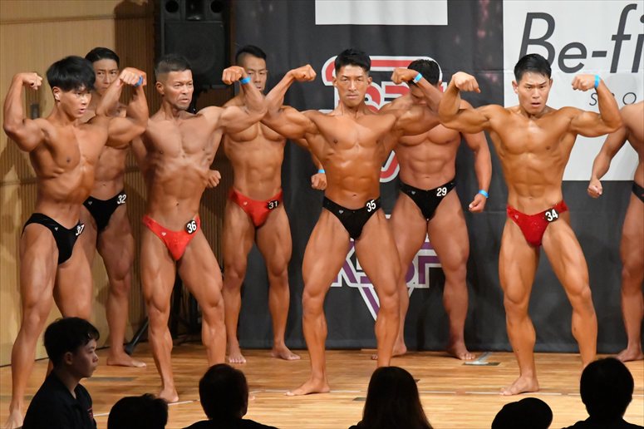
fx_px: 4828
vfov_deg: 5.1
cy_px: 214
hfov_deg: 7.6
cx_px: 322
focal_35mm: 270
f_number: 5.6
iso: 14400
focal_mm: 180
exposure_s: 1/400
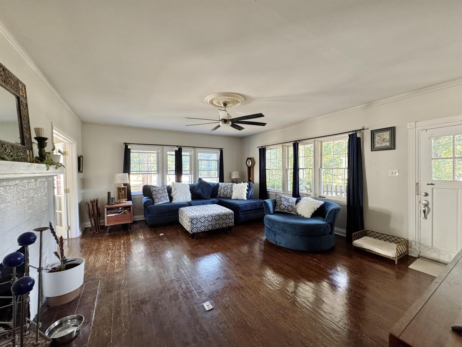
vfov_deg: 85.7
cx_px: 231
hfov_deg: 102.1
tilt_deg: -1.3
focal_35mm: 14
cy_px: 174
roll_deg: -0.3
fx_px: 187
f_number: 2.2
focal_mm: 2.22
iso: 320
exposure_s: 1/60
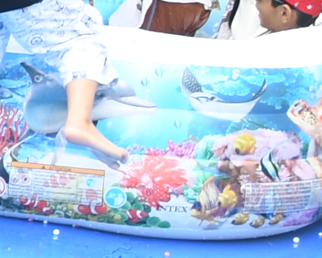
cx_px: -825
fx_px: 2411
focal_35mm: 253
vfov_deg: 6.1
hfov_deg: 6.6
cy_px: 31
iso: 125
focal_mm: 20
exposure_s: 1/160
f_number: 4
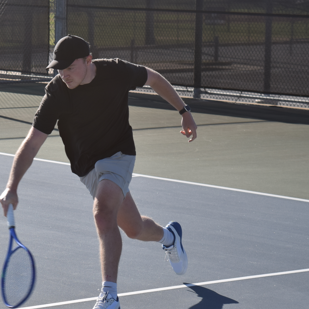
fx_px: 1758
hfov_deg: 9.9
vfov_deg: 10.0
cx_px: -59
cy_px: 190
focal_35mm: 174
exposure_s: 1/500
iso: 100
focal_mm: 55
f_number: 5.6
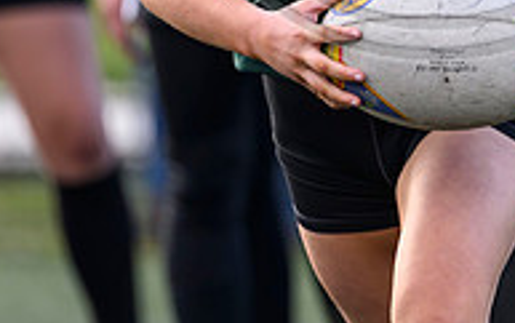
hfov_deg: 1.4
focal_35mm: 1462
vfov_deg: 0.9
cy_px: -154
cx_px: 472
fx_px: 20538
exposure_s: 1/1000
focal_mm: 400
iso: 500
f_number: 3.2
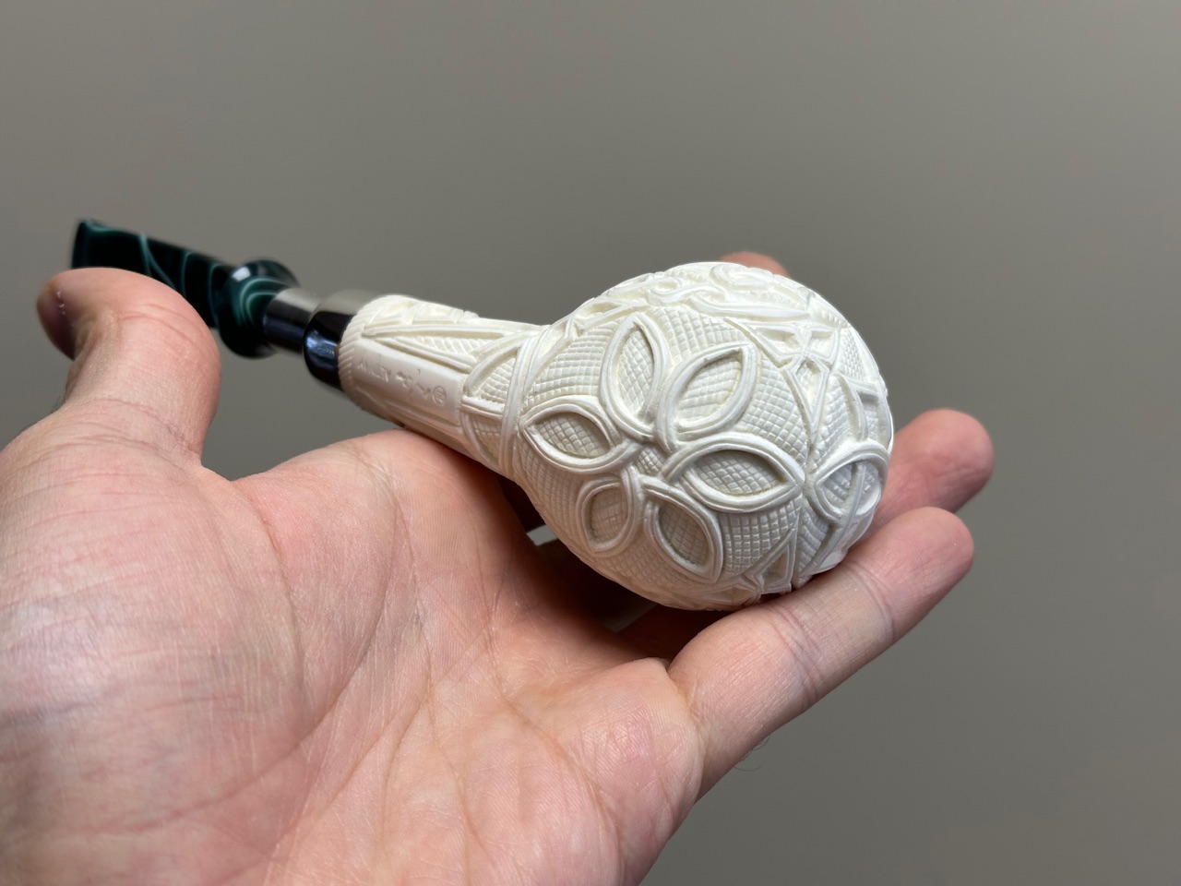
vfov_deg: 30.3
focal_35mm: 48
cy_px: 443
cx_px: 590
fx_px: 1638
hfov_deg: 39.7
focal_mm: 6.86
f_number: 1.78
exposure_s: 1/121
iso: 64
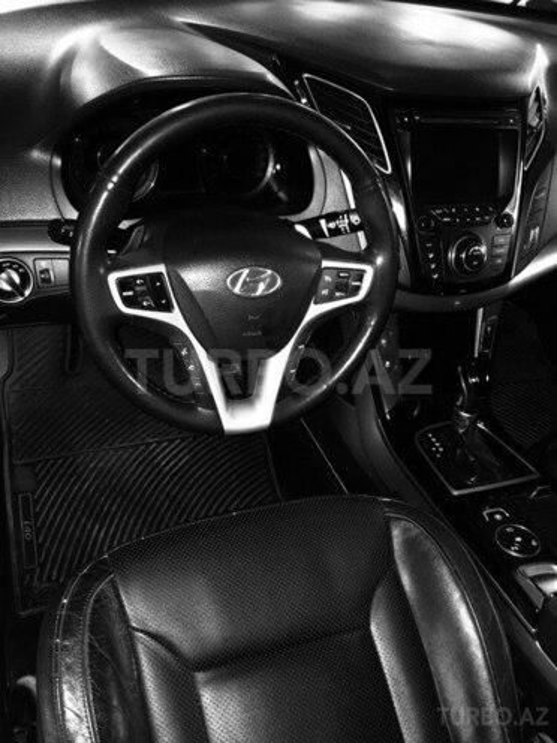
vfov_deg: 61.7
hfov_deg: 48.2
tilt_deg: -41.0
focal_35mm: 29
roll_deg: -12.8
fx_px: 622
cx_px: 278
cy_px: 372
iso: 250
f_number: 2.2
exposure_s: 1/17
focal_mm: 4.15
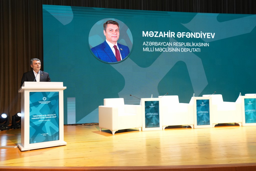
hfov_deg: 57.2
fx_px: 235
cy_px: 86
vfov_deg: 40.0
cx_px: 128
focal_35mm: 33
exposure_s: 1/160
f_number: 4
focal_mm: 33
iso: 1600
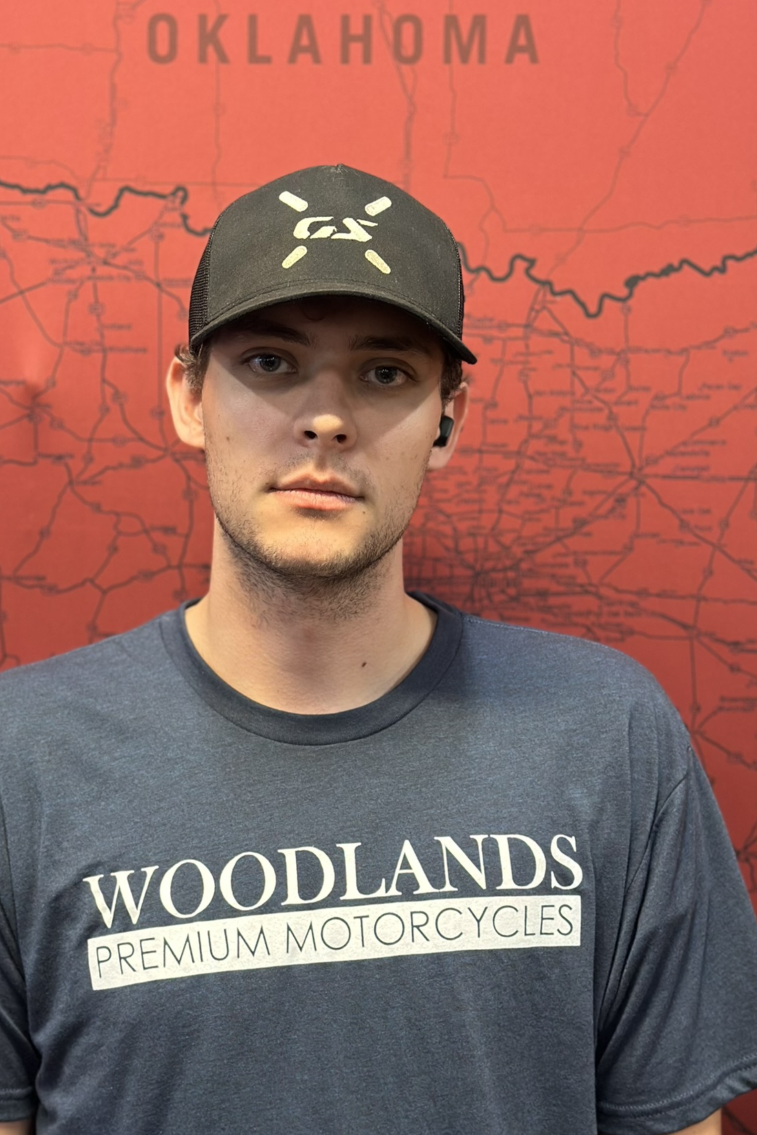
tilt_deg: -2.1
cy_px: 667
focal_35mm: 62
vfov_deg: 32.3
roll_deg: -0.7
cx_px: 295
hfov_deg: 21.9
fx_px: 1956
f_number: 1.78
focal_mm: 6.86
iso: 160
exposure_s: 1/60
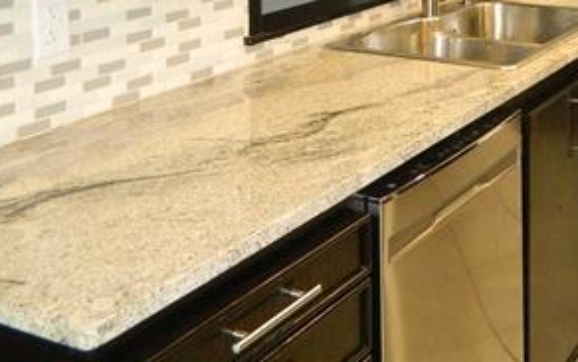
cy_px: -111
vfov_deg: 20.4
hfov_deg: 34.2
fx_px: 914
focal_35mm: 58
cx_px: 451
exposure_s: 1/30
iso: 450
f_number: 3.1
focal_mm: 4.5
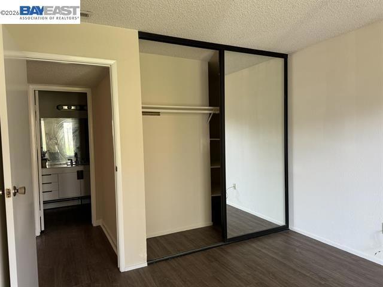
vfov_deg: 56.8
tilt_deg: -2.4
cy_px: 144
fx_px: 266
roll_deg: +1.4
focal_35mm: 24
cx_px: 192
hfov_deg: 71.6
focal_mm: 6.76
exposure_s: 1/60
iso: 160
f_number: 1.78
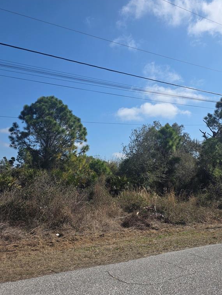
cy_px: 146
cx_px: 143
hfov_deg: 44.9
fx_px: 265
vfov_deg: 58.4
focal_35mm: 31
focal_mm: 6.3
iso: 80
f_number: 1.7
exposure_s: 1/7944
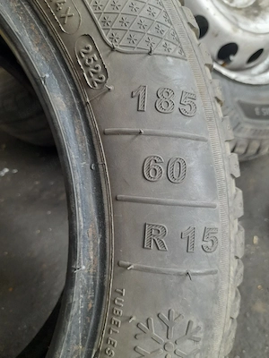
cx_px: 134
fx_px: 259
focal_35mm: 25
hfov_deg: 54.9
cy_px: 179
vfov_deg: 69.4
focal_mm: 4.6
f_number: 2
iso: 250
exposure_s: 1/60.2
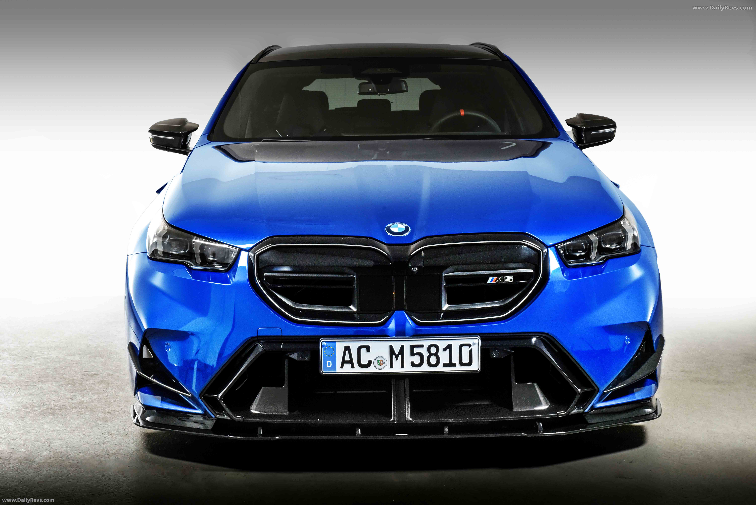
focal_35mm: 66
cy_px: 252
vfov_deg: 20.6
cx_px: 378
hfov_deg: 30.5
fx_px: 1386
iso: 2000
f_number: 16
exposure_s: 1/125
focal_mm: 66
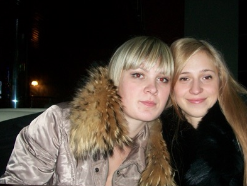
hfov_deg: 41.6
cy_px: 102
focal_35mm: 45
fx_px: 321
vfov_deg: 32.2
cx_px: 162
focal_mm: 5.7
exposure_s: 1/60
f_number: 2.8
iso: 120
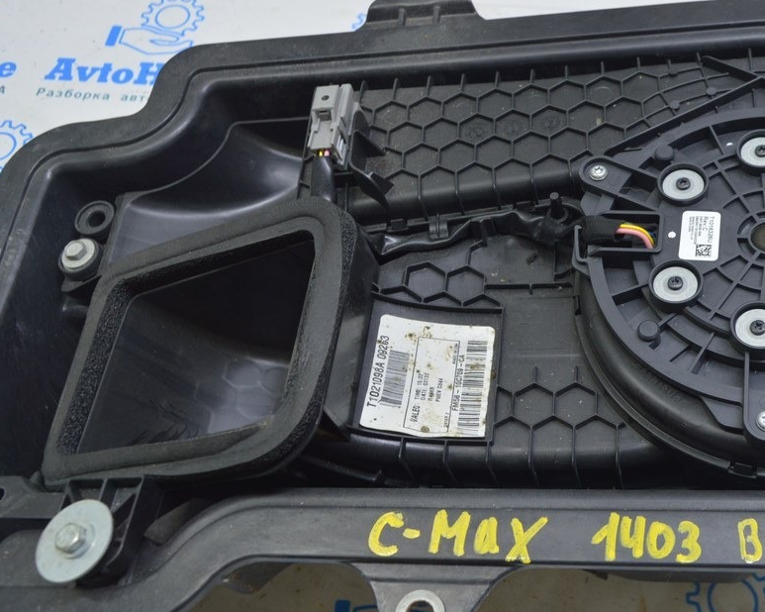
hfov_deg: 44.3
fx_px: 928
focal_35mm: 41
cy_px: 292
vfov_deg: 36.5
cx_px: 497
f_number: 5.6
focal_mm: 22
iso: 400
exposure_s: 1/20
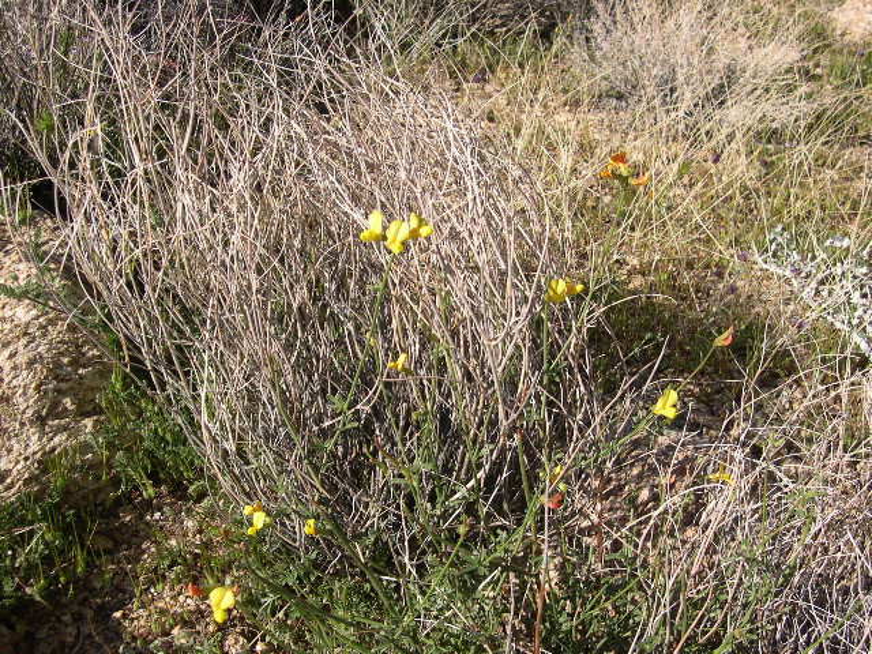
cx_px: 436
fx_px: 957
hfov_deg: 49.0
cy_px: 327
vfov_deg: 37.7
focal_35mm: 38
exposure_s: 1/215
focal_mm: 8
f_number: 7.6
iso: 100
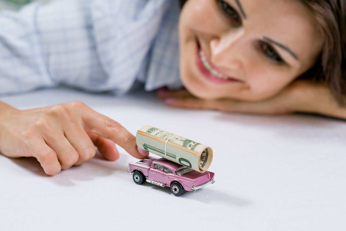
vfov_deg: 16.1
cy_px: 116
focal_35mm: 85
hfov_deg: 23.9
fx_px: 817
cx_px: 173
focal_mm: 85
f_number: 4
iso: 100
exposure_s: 1/160
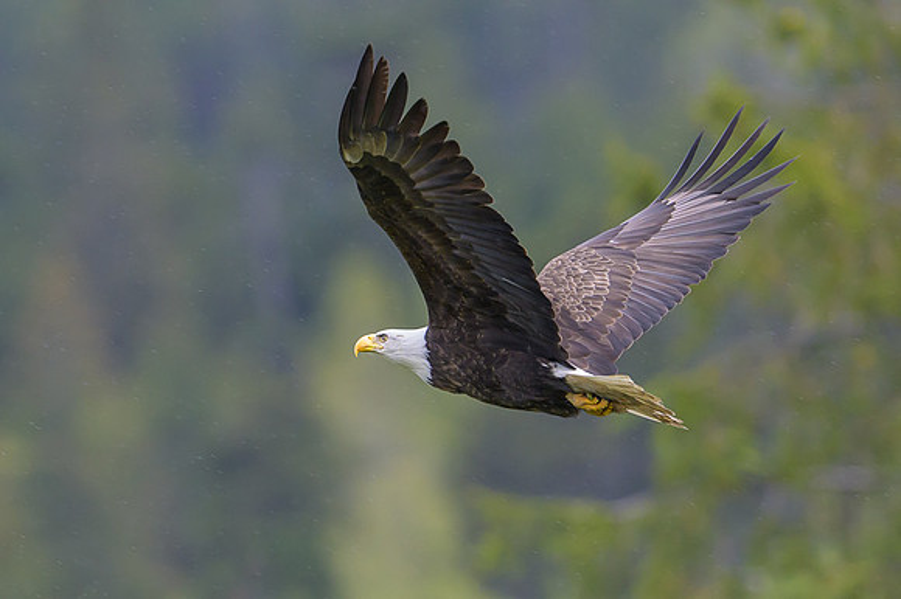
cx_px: 522
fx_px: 18334
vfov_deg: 1.9
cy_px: 549
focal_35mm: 733
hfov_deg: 2.8
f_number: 4
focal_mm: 400
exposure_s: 1/1600
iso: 1600
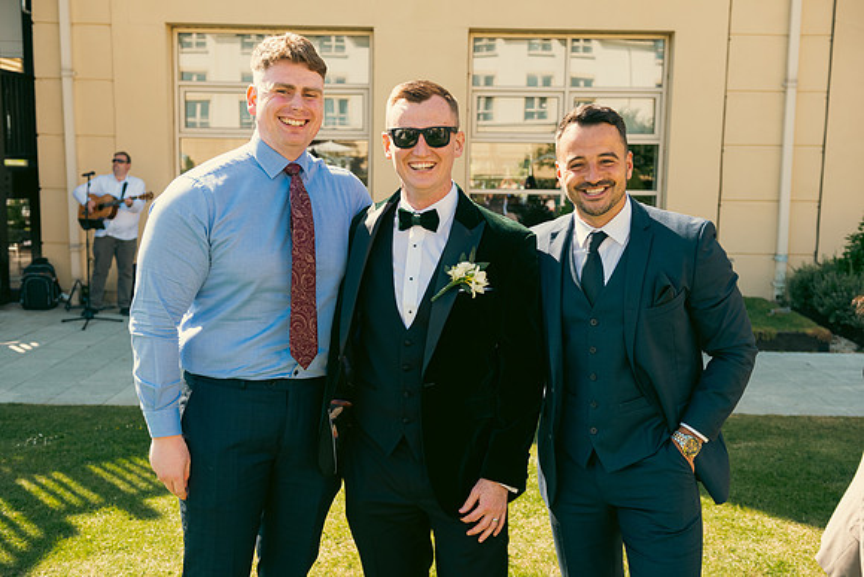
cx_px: 432
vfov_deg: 35.1
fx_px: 912
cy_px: 288
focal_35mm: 38
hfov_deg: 50.7
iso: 200
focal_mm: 38
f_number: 5
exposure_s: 1/400
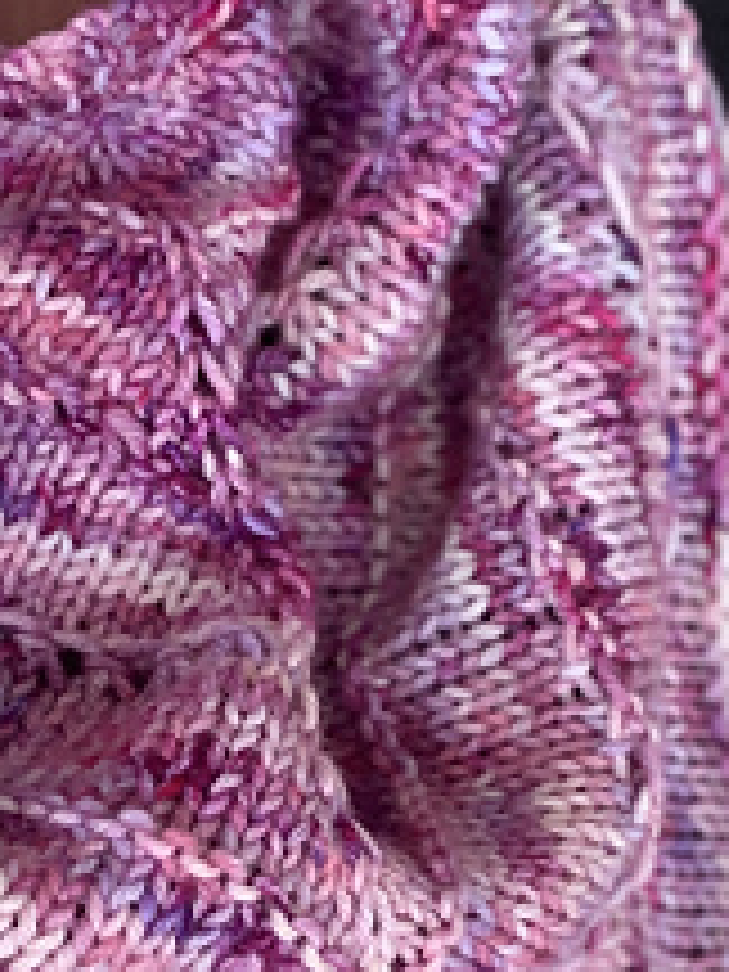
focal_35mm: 95
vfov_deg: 20.4
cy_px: 806
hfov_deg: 15.5
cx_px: 234
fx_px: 2668
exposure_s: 1/90
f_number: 2.2
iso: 64
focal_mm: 2.87
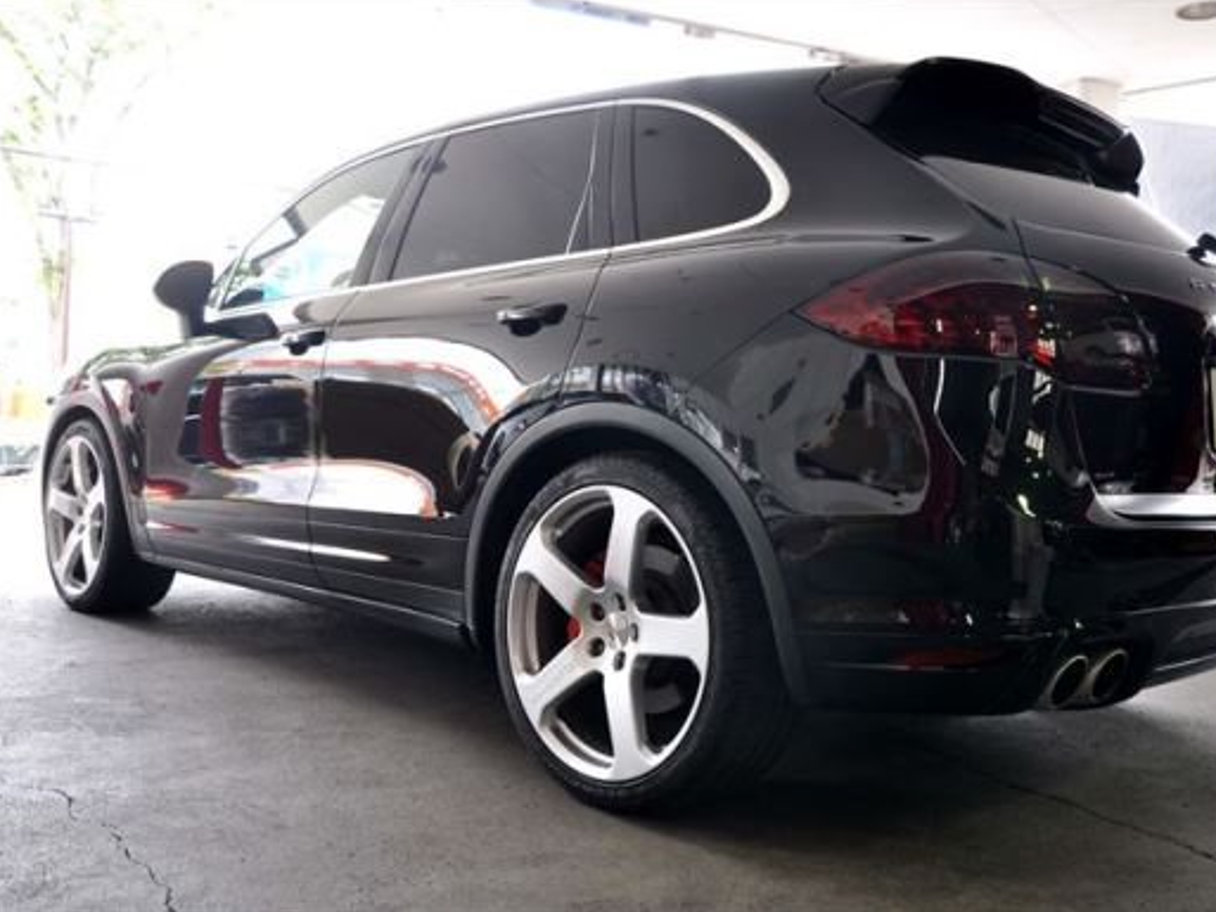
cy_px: 454
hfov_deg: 53.2
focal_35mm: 35
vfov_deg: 41.2
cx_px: 652
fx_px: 1214
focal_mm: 21
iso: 200
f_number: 5.6
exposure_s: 1/30
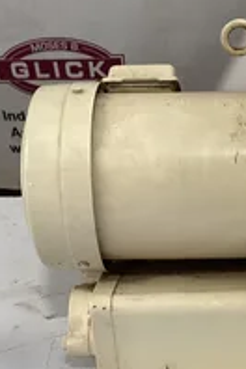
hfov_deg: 20.6
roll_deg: +4.4
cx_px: 203
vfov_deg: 30.9
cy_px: 226
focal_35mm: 65
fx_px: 666
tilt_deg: -34.5
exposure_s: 1/50
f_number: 2.4
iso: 64
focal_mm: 3.3
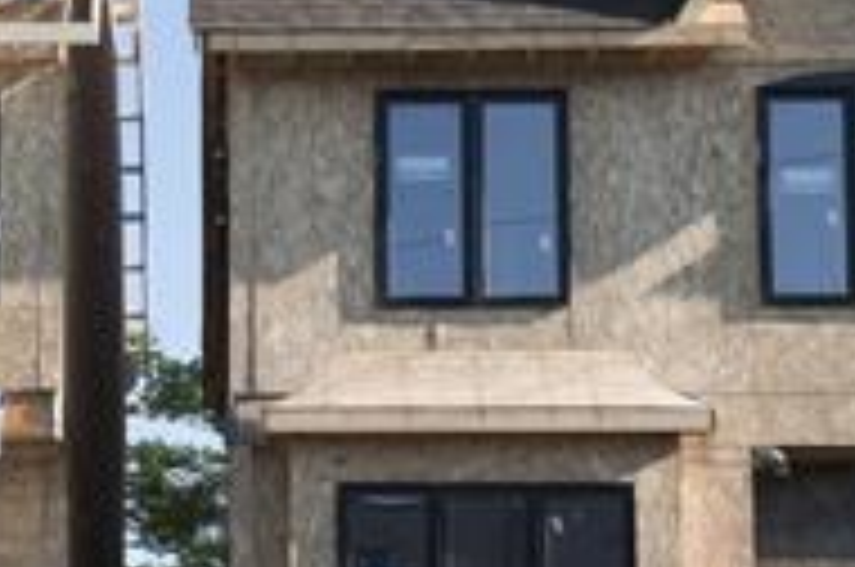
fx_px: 2845
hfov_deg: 16.8
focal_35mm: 120
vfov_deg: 11.3
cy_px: 556
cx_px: 81
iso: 200
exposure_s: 1/1250
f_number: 4
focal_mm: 35
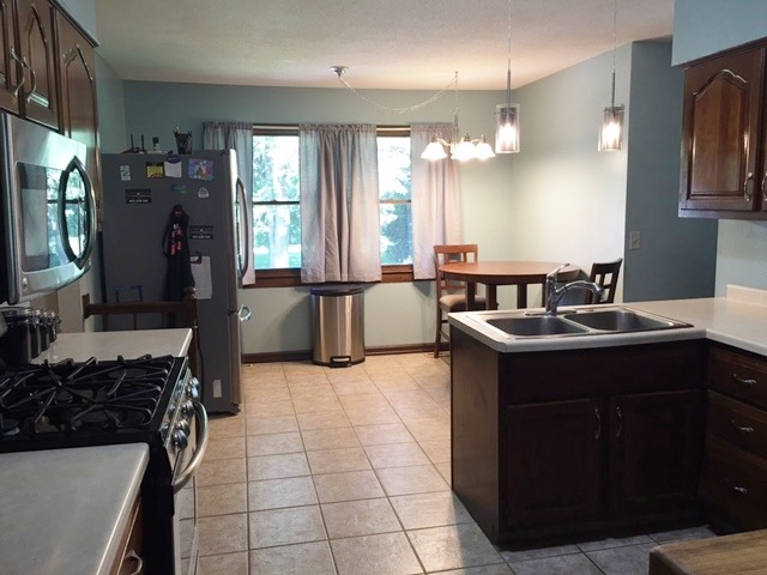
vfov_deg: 48.2
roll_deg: -0.1
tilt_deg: -5.9
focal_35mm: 29
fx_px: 643
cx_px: 384
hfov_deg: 61.7
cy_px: 288
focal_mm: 4.15
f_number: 2.2
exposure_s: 1/15
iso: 40
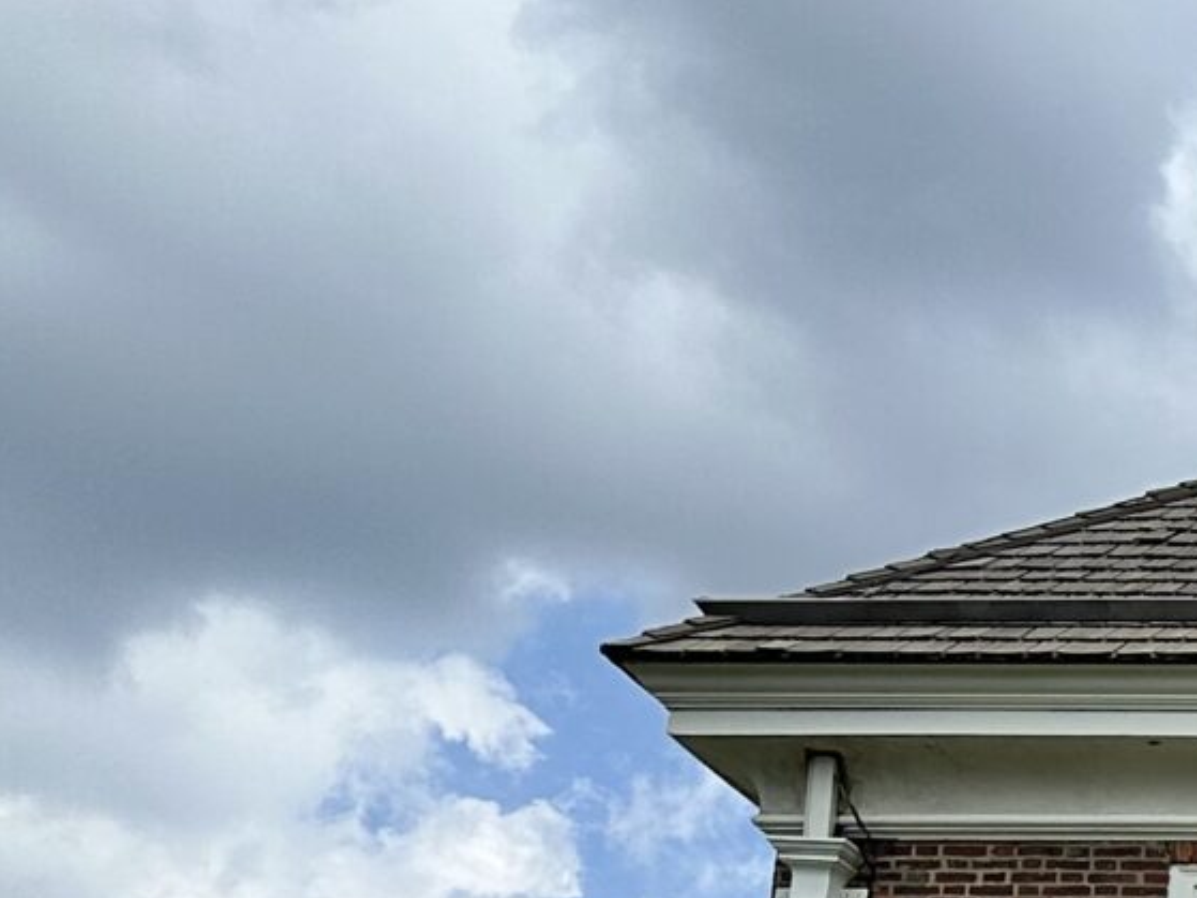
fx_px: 3803
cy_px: 1438
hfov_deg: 13.8
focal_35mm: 110
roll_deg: +0.6
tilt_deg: +14.1
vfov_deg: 12.6
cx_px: 2700
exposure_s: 1/5525
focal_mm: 6.86
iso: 80
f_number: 1.78
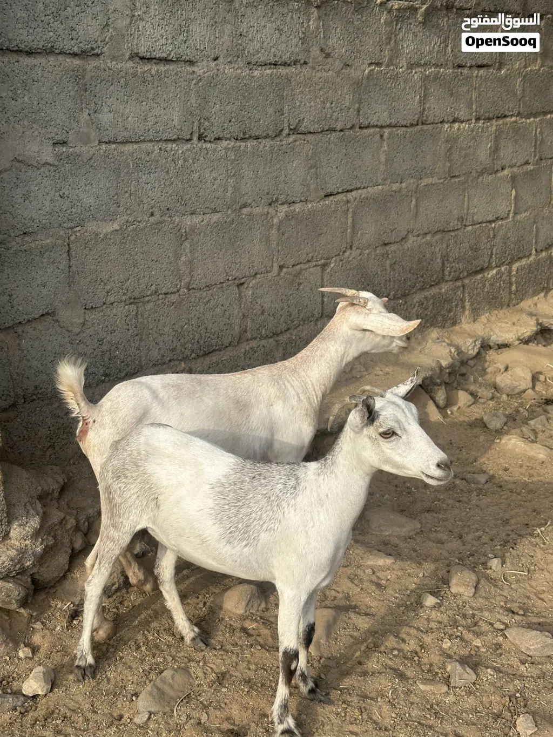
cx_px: 276
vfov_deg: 39.7
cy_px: 368
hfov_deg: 30.3
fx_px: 1022
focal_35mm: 48
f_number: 1.78
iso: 64
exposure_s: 1/1848
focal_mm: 6.86
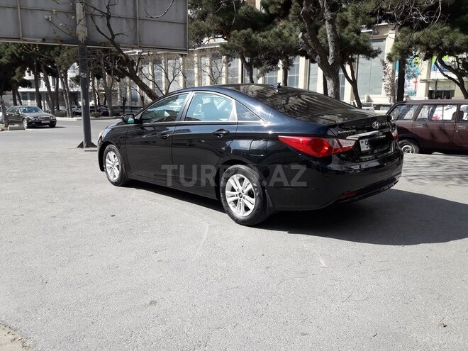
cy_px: 176
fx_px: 379
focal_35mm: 28
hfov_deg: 63.4
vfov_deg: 49.7
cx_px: 234
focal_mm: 3.7
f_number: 1.9
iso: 40
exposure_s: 1/833
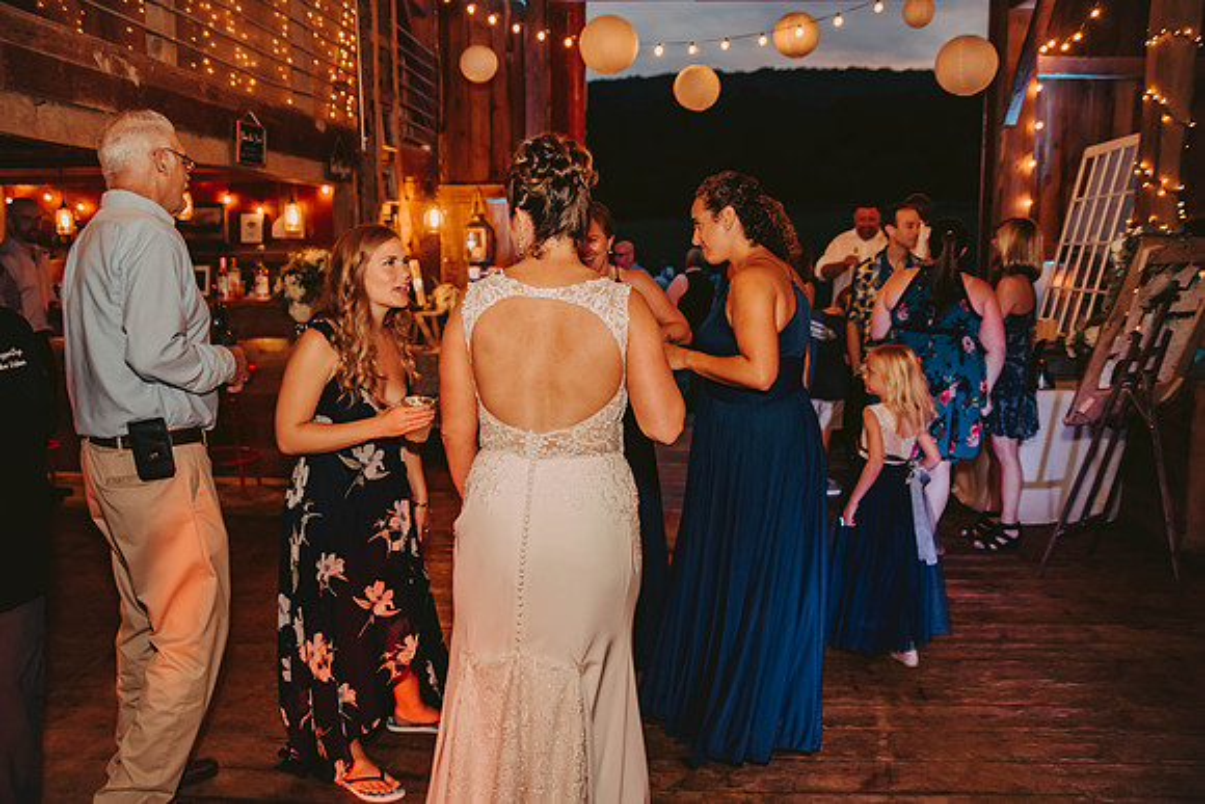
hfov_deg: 62.7
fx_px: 988
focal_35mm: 30
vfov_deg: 44.3
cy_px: 402
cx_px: 603
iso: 1600
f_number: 2.8
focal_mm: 28
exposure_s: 1/125
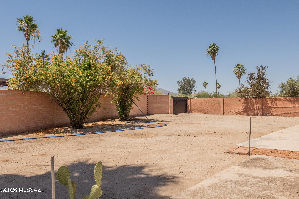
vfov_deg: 43.6
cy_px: 100
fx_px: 249
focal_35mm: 30
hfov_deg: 61.9
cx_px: 150
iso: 800
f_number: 13
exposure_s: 1/1000
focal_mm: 20
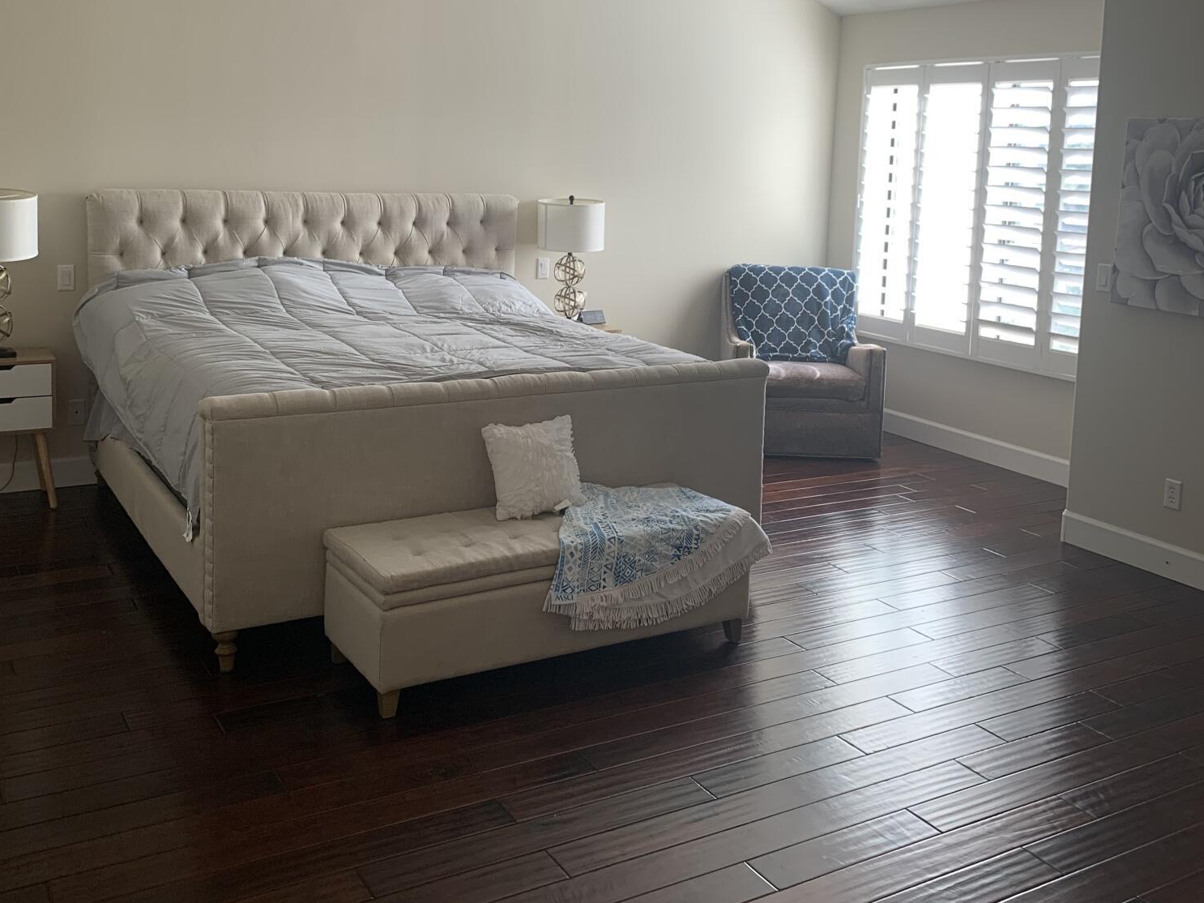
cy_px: 271
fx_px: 1217
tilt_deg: -5.5
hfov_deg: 52.6
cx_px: 597
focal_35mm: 35
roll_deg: -1.2
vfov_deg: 40.0
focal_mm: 4.25
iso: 50
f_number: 1.8
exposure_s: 1/120
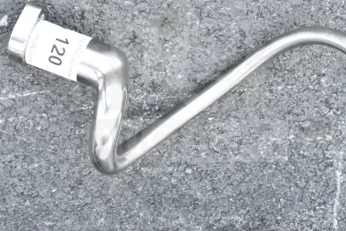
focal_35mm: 71
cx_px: 187
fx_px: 682
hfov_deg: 28.4
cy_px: 91
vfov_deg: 19.2
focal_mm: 30
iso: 6400
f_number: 9
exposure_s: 1/320
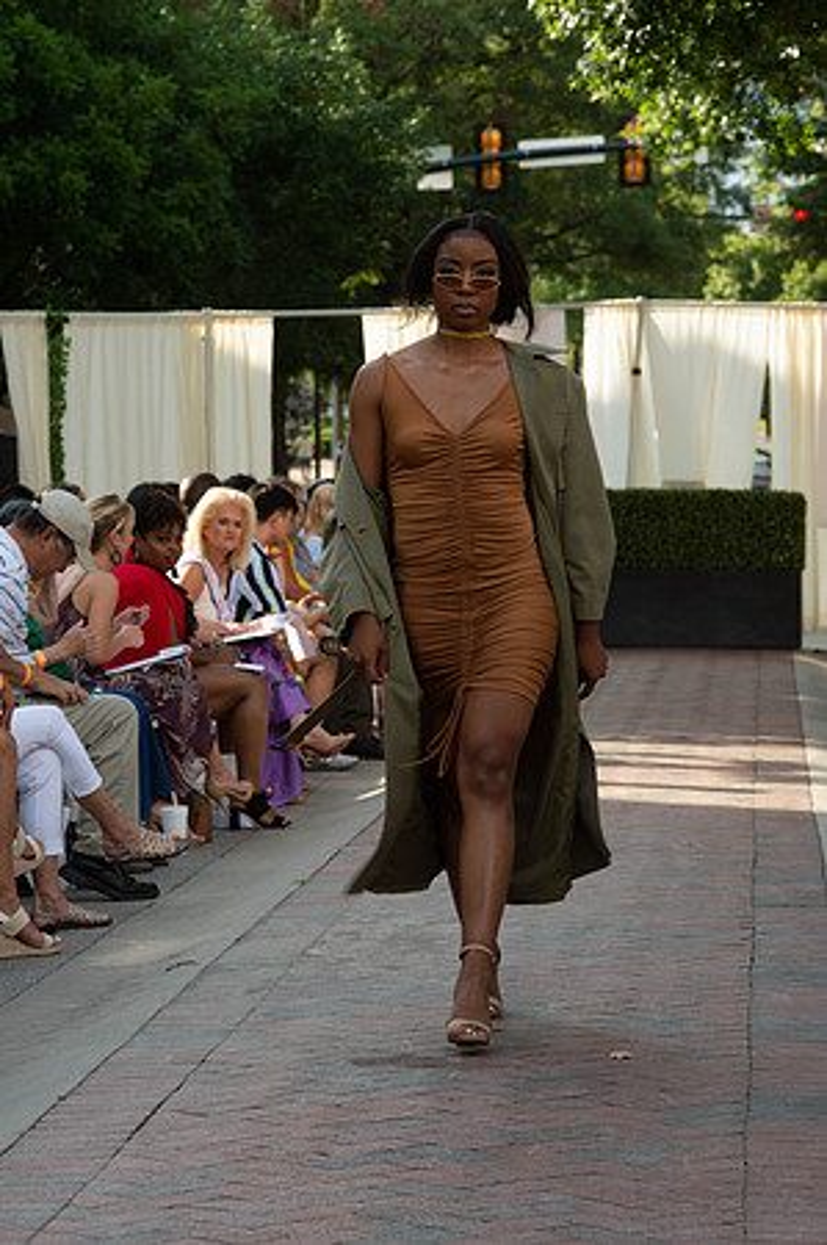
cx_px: 414
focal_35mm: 135
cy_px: 622
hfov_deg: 10.1
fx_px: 4662
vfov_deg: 15.2
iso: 400
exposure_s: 1/160
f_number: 10
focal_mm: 135
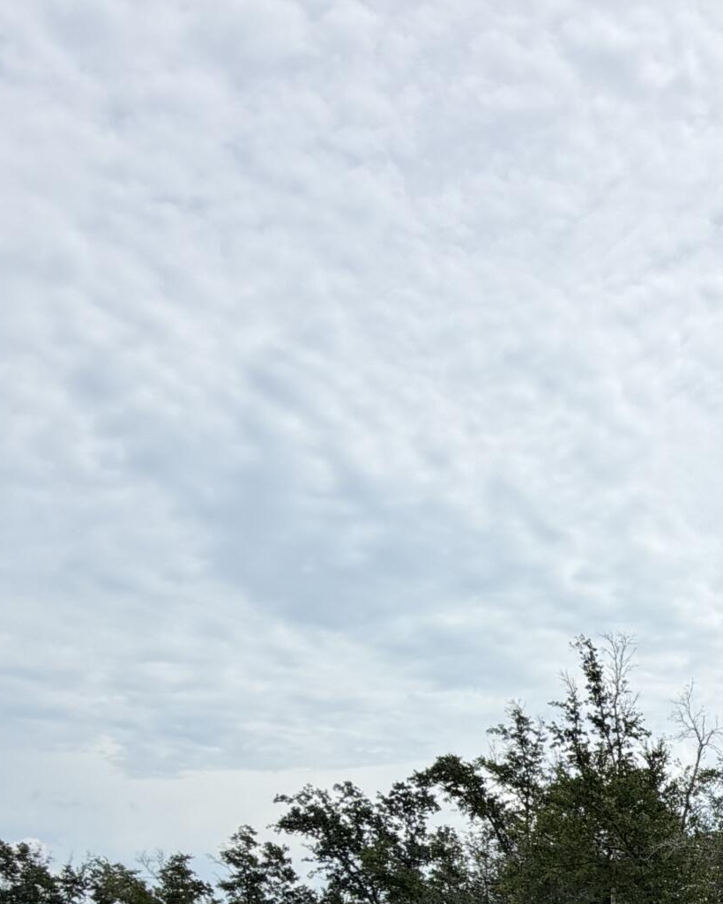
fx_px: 1070
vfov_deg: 38.2
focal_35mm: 40
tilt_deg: +0.6
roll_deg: +0.5
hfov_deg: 29.9
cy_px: 990
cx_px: 937
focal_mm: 2.22
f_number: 2.2
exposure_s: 1/1399
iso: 20
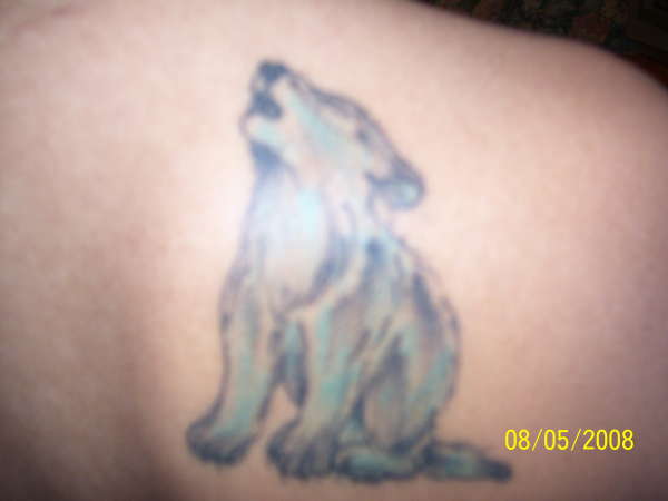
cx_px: 334
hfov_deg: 50.1
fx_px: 714
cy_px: 250
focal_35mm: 37
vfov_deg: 38.7
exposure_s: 1/60
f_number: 2.7
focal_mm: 6
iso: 125
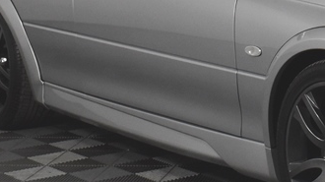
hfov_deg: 14.7
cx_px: 381
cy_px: 20
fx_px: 1220
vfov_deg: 8.5
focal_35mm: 142
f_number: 10
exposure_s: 1/400
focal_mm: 29
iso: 1600
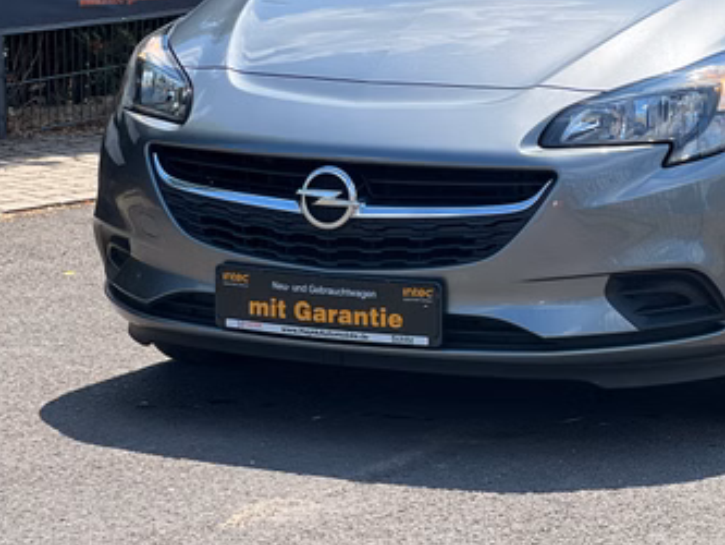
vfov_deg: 10.0
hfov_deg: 13.3
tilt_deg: -7.3
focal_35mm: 148
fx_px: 3101
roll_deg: +0.3
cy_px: 105
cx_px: 529
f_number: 2.8
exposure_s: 1/518
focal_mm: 9
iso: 32
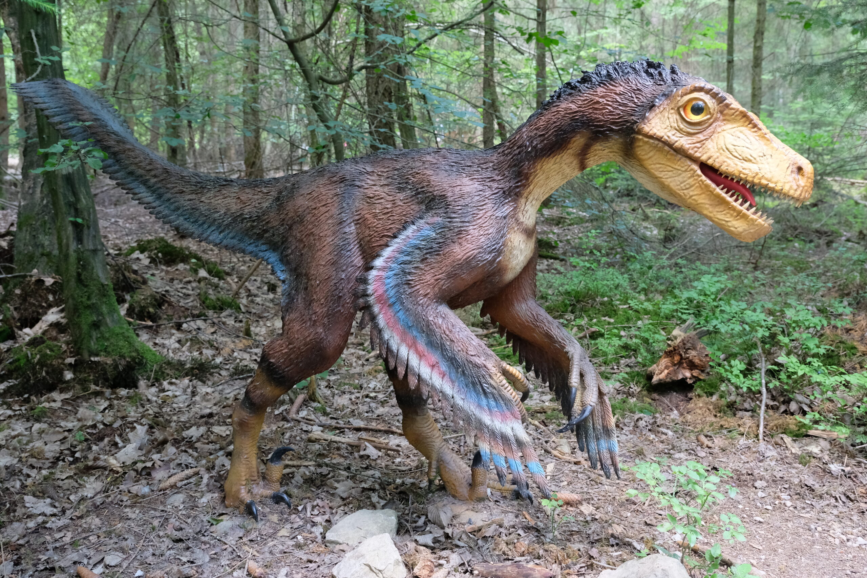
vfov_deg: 40.0
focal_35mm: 33
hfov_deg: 57.2
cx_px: 434
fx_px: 795
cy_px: 289
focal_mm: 22.3
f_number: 5.6
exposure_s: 1/40
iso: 2500
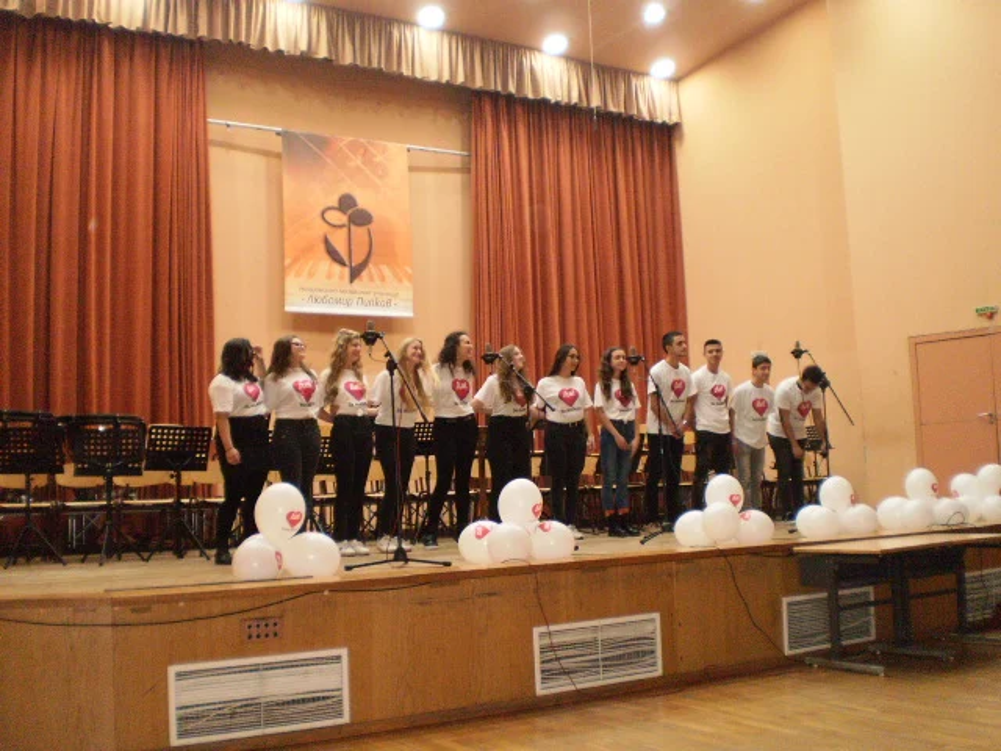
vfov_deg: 39.7
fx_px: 1041
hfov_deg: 51.4
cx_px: 500
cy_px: 376
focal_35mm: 36
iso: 400
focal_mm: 6.3
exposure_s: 1/30
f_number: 3.1
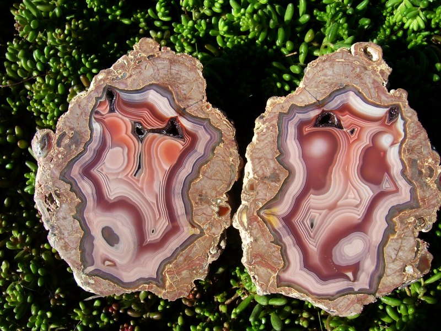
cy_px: 166
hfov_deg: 54.0
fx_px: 433
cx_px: 220
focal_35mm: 34
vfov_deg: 41.8
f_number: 4.8
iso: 80
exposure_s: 1/350
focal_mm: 5.6
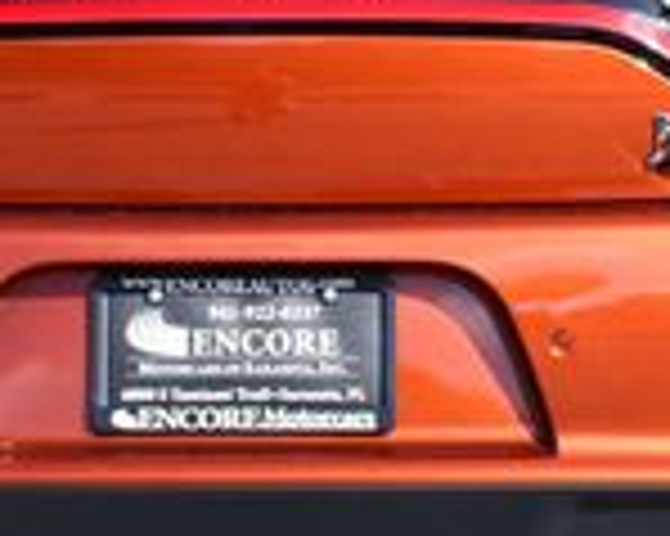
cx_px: 216
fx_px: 5588
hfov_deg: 6.9
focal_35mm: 282
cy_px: 32
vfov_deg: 5.5
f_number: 8
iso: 200
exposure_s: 1/250
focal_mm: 35
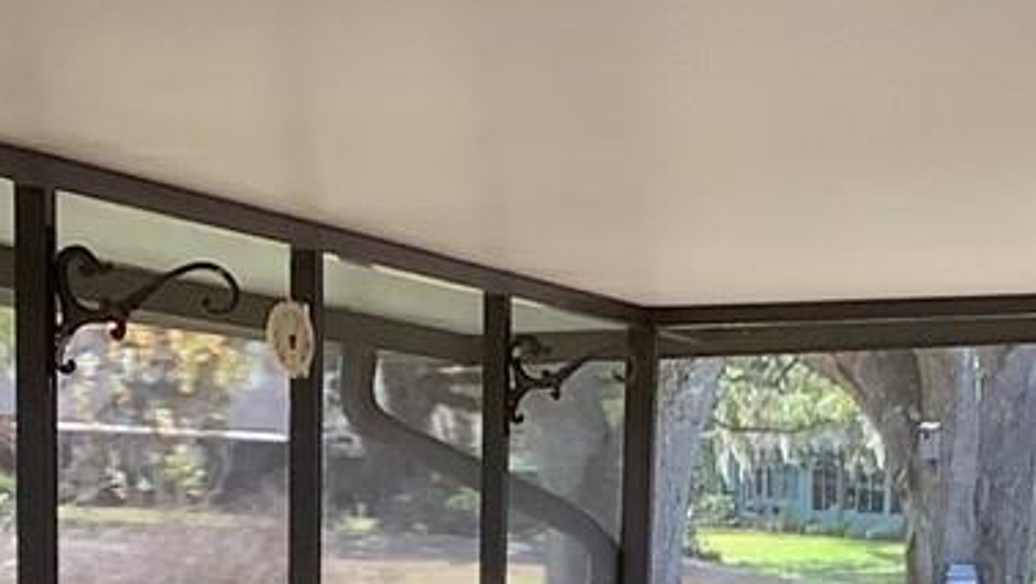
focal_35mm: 143
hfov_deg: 14.8
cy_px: 1300
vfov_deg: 8.0
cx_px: 998
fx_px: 3930
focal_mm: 3.3
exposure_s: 1/100
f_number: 2.4
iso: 64
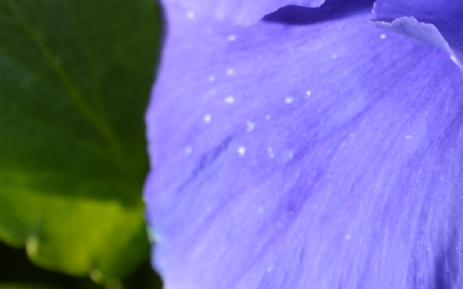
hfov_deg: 8.2
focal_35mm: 255
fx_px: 3223
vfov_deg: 5.1
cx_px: 121
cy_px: -139
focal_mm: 35
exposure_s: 1/200
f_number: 8
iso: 100
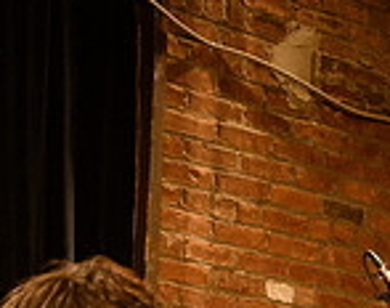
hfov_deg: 10.9
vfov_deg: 8.4
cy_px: 577
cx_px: 435
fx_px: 2009
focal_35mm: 175
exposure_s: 1/30
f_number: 11
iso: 5000
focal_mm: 37
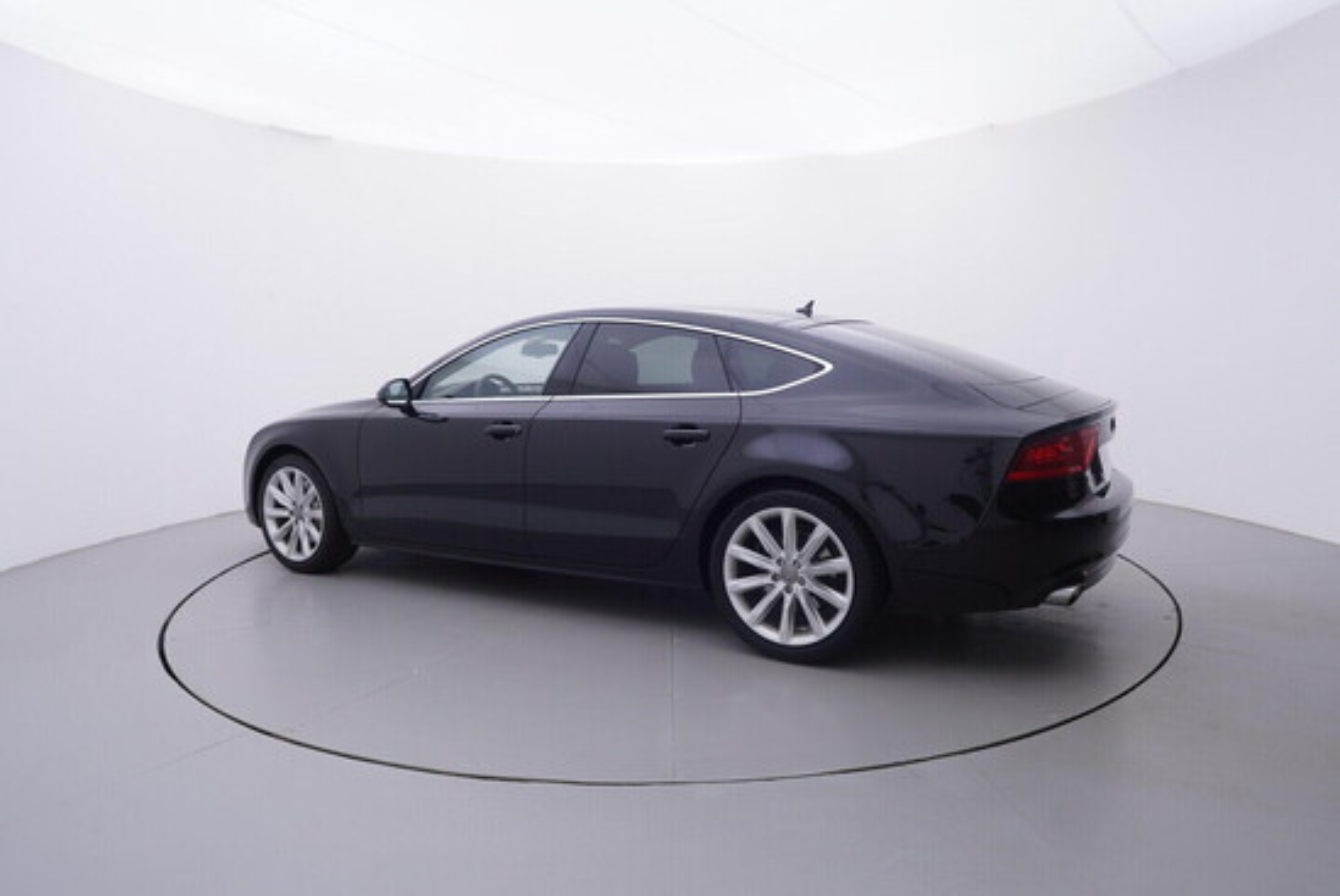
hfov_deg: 77.3
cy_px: 448
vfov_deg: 56.2
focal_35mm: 22
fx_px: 838
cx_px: 670
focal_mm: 15
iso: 200
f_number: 5
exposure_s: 1/80
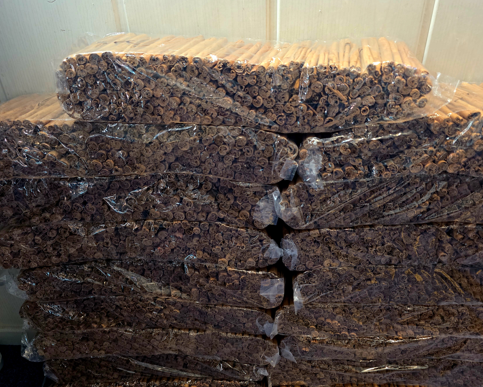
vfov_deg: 53.2
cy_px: 193
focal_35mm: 27
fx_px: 386
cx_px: 247
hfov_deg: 64.1
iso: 640
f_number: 1.7
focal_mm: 6.3
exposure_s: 1/101
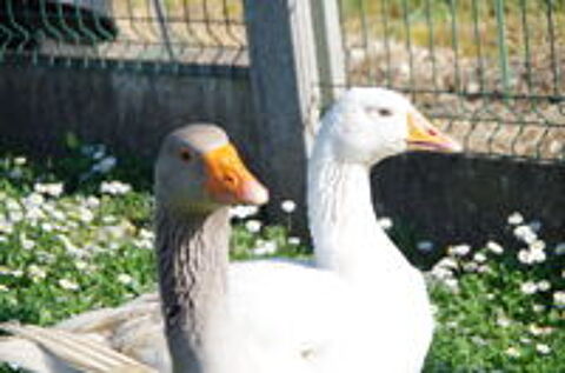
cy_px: 186
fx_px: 2691
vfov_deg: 7.9
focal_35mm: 172
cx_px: 282
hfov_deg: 12.0
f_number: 5.6
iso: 200
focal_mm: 115
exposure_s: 1/400
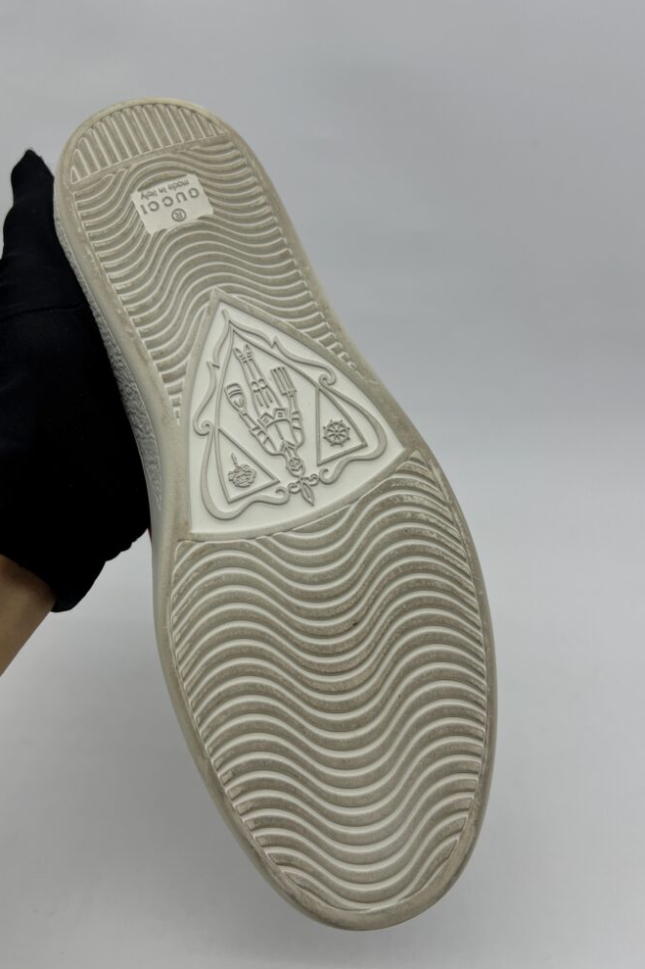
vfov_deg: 65.5
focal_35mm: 28
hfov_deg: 46.3
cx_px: 287
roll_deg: -1.2
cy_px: 480
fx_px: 753
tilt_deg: -30.4
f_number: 1.5
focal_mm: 5.7
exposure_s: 1/490
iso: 50
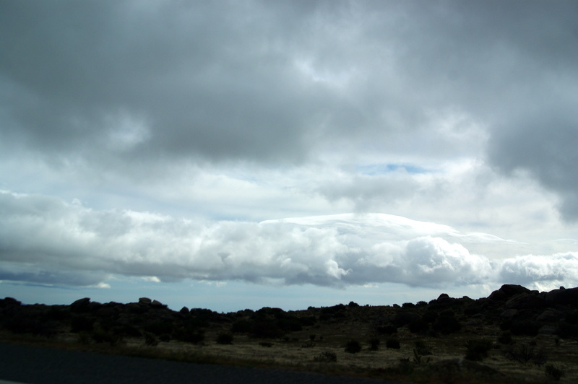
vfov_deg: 12.2
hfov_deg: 18.2
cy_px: 192
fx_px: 1805
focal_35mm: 112
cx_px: 289
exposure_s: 1/1000
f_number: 5.6
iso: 100
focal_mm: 75
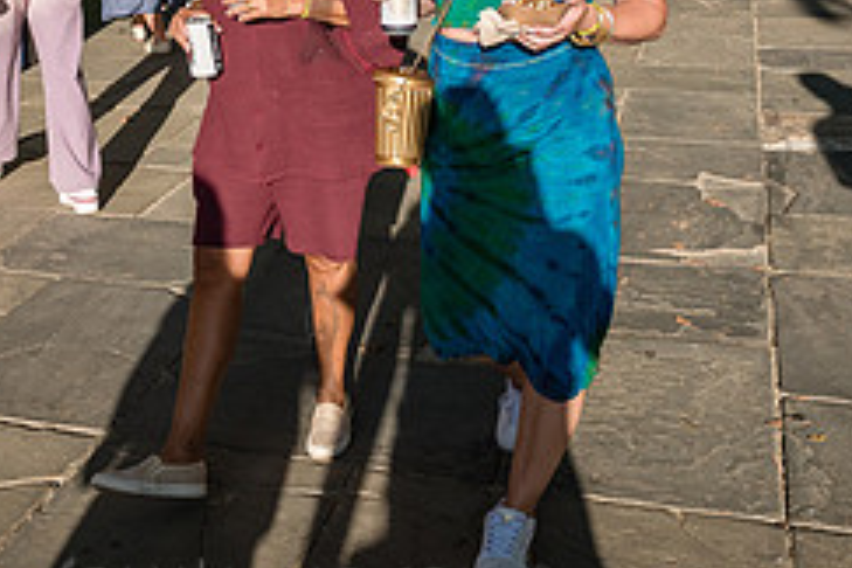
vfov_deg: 22.5
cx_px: 319
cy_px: 2
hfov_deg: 34.3
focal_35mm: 58
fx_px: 1373
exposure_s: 1/2000
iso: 500
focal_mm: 24
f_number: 4.5
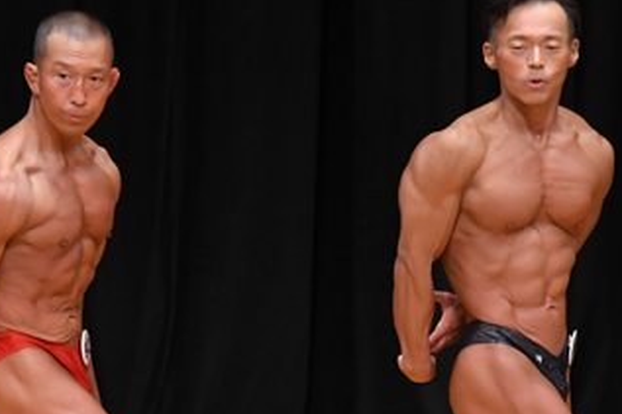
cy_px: 375
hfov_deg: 3.3
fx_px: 10758
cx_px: 327
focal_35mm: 623
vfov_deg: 2.2
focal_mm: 170
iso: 3200
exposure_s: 1/400
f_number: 5.6
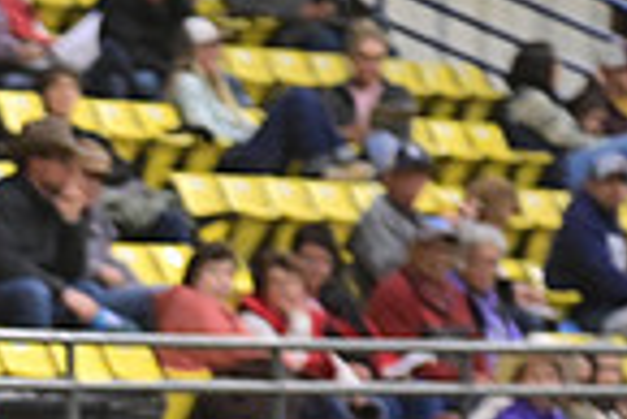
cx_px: -536
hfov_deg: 3.2
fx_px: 11158
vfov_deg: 2.1
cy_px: 788
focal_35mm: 640
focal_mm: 160
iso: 5000
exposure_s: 1/640
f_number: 2.8
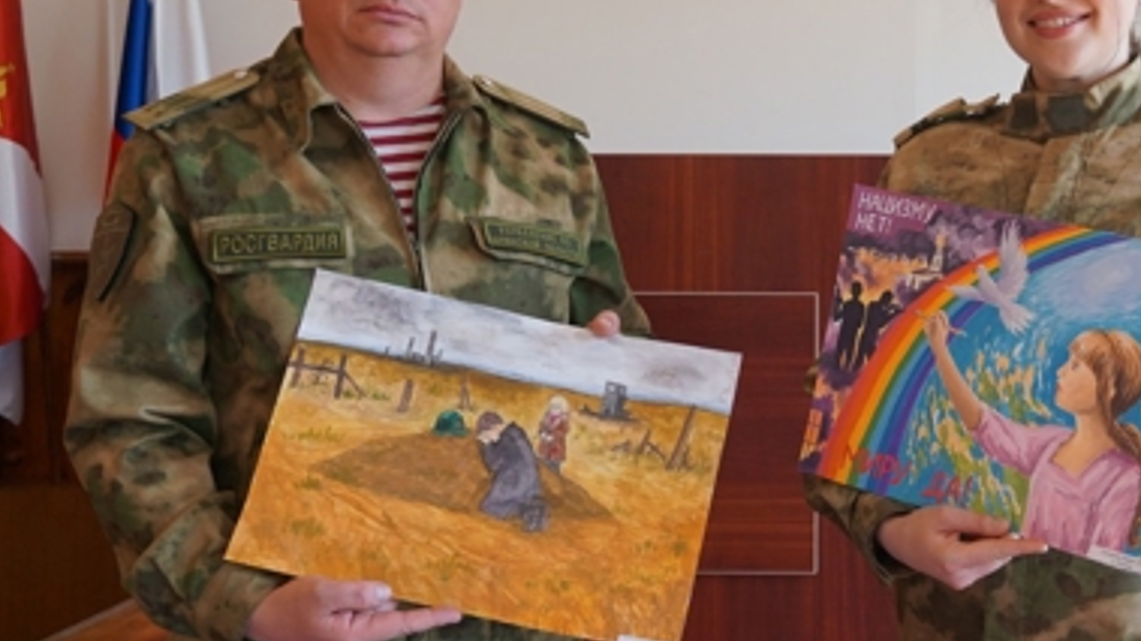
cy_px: 400
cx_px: 805
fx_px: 1786
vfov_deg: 20.3
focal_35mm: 59
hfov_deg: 34.9
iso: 500
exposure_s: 1/160
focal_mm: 19
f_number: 4
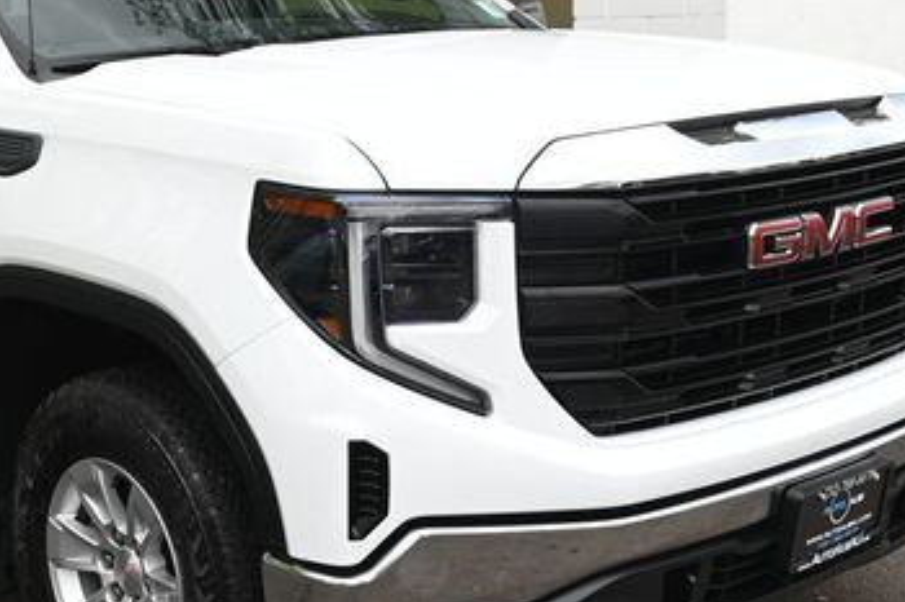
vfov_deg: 21.2
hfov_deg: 30.9
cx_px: 225
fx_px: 1608
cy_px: 297
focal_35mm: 64
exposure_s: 1/60
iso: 400
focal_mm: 35
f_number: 9
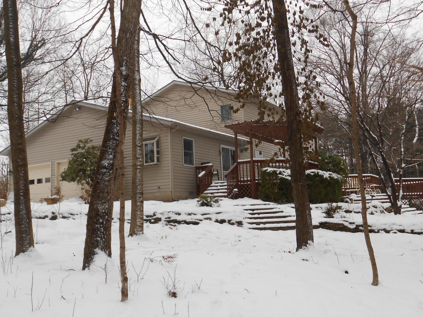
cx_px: 212
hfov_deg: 49.0
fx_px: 464
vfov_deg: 37.7
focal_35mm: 38
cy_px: 158
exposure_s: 1/80
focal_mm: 6.8
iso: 80
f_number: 4.2
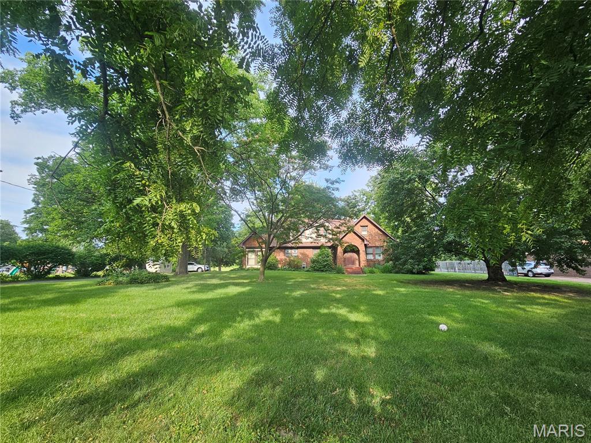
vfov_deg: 89.9
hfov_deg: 106.2
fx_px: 222
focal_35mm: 13
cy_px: 222
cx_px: 296
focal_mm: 2.2
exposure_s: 1/303
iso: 50
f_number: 2.2
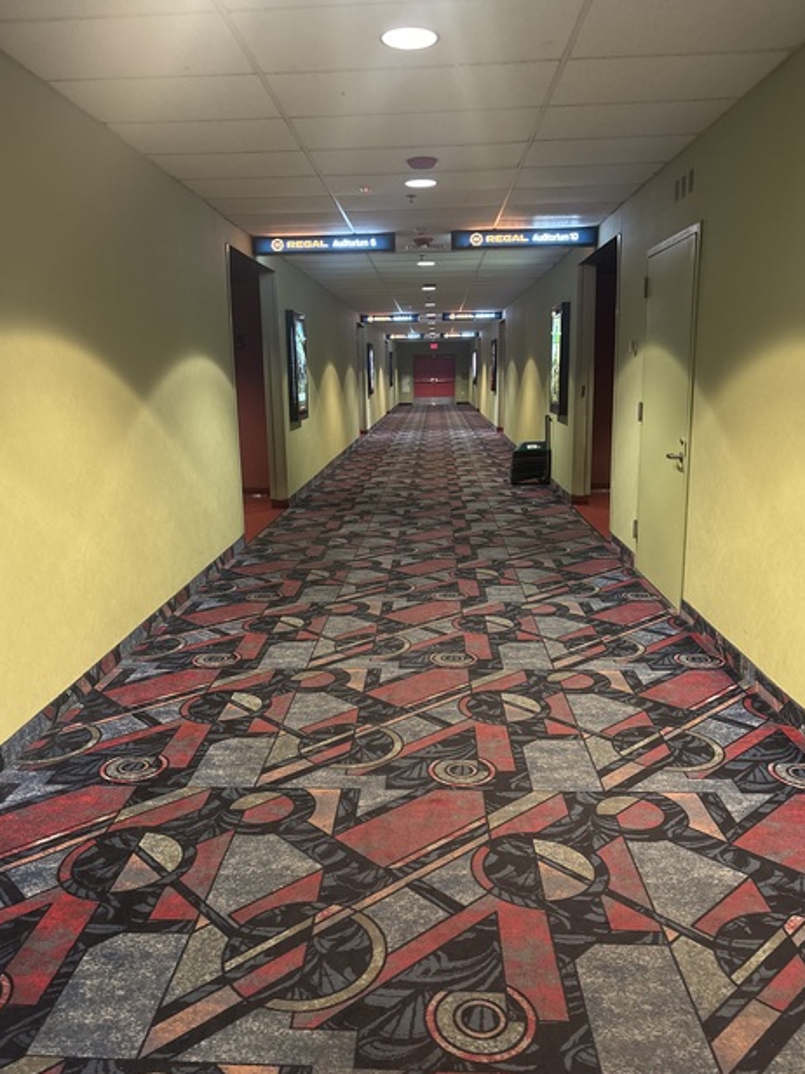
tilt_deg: -10.6
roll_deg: +1.7
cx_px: 392
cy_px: 535
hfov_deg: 51.3
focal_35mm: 27
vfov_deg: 65.3
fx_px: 837
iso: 500
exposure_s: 1/30
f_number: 1.6
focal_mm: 5.96
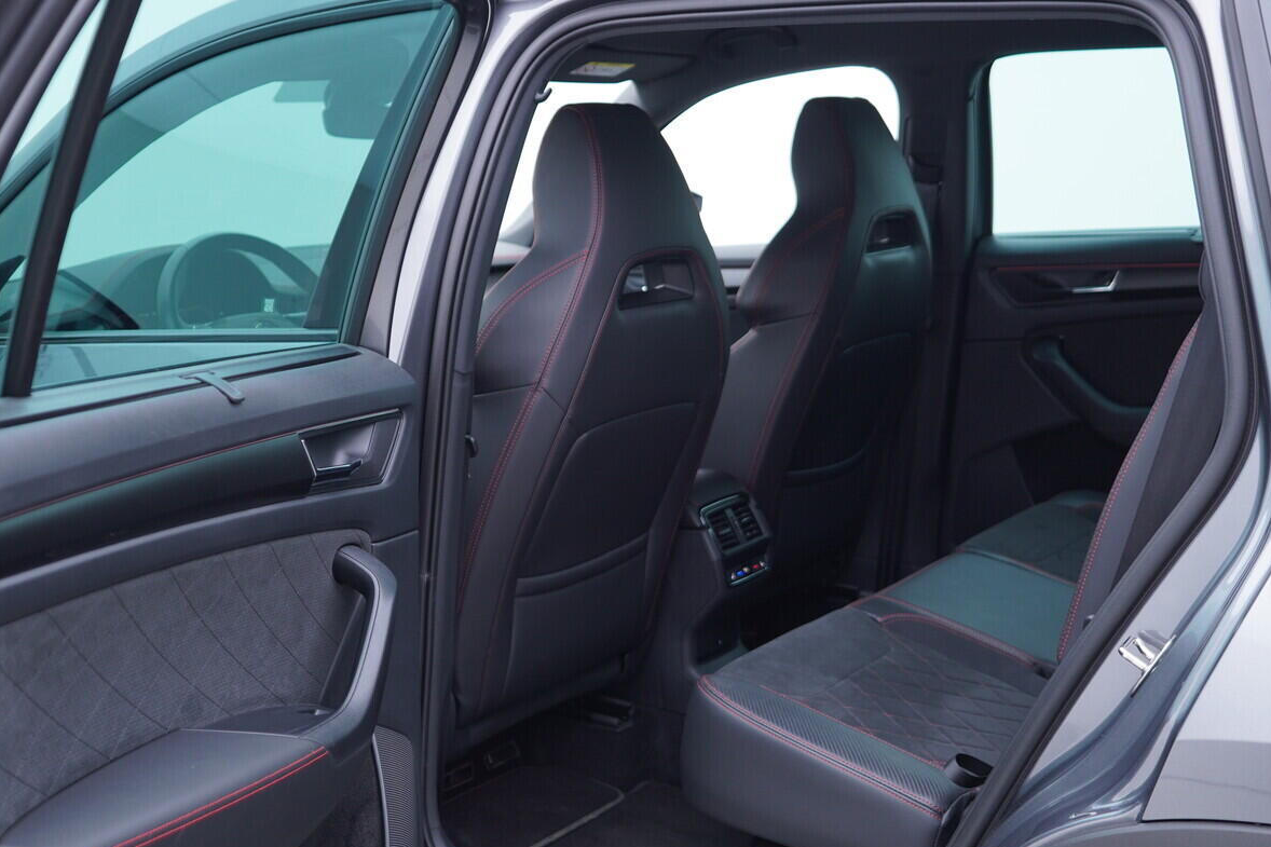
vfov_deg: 30.5
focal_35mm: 44
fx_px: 1553
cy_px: 483
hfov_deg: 44.5
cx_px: 619
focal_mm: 24
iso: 160
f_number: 2.8
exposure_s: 1/40
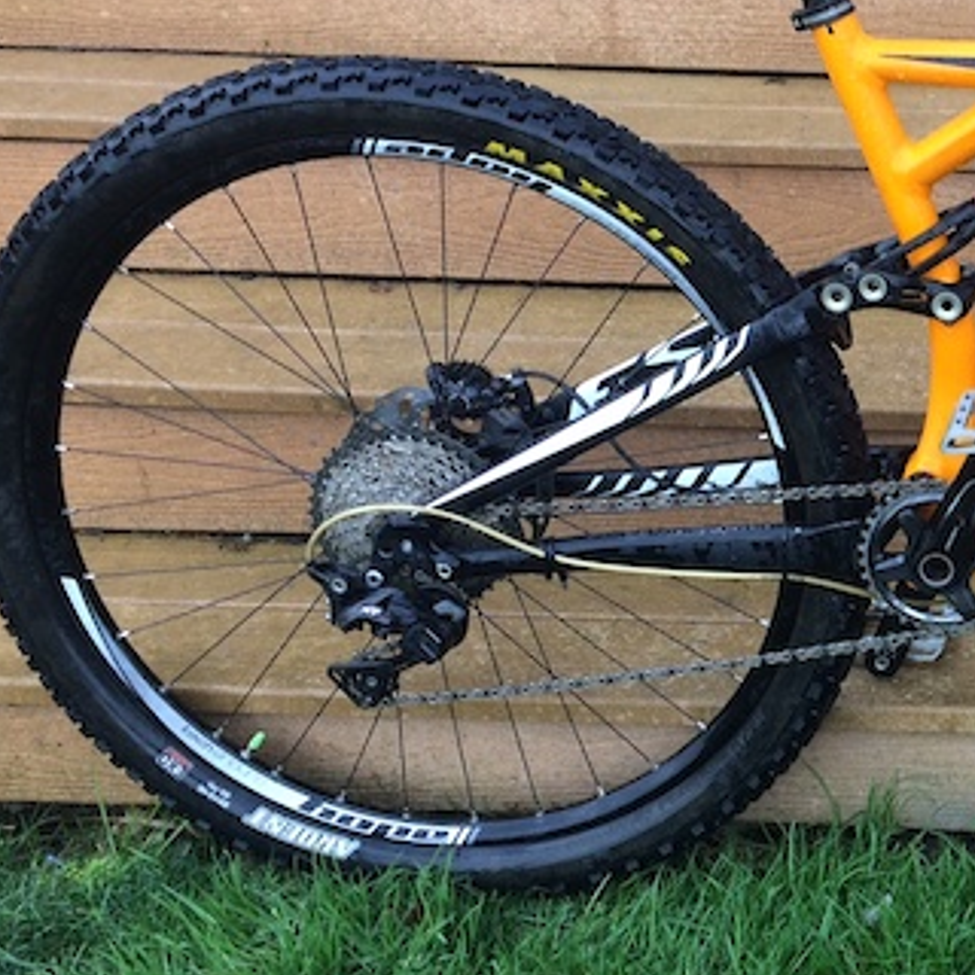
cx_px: 1155
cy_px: 411
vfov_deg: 26.9
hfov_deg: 24.5
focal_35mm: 64
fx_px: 2039
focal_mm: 4.15
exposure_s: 1/136
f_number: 2.2
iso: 32
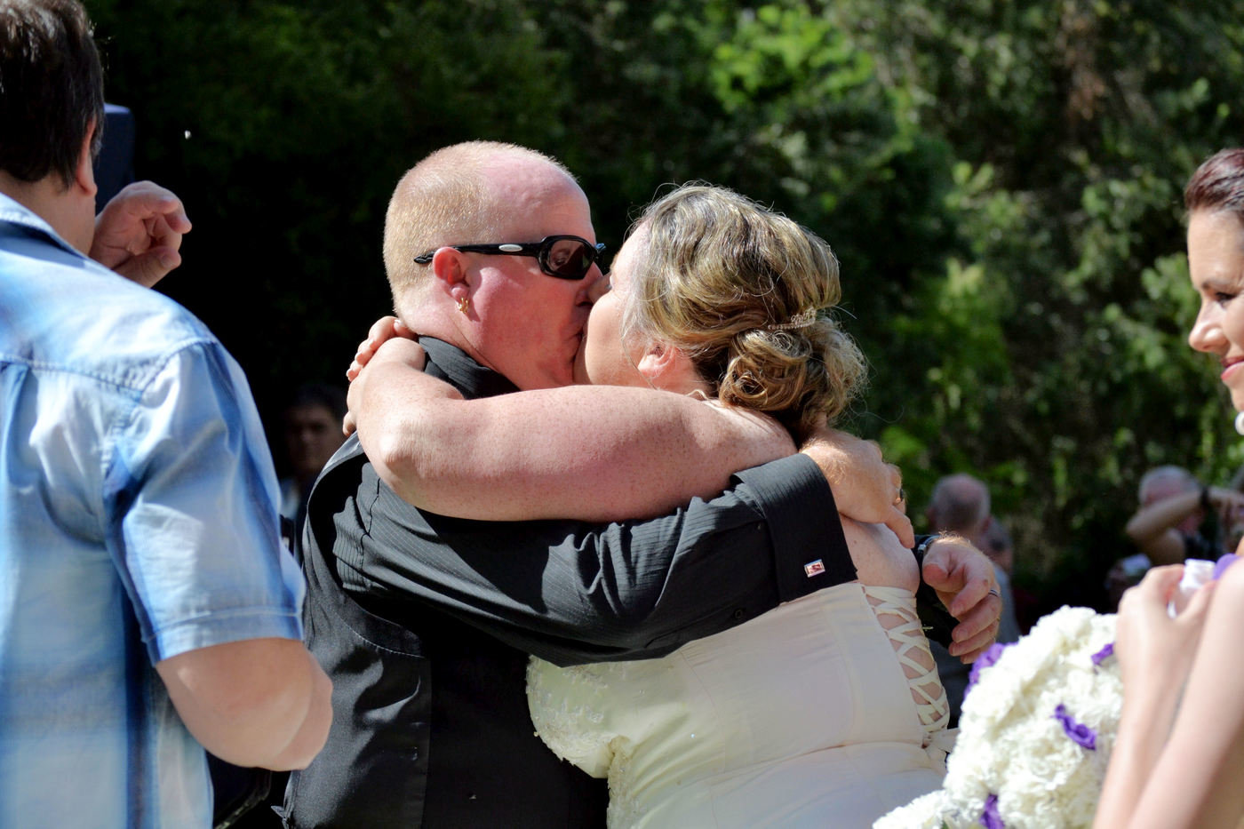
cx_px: 622
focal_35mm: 138
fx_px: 4768
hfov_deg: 14.9
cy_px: 414
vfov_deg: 9.9
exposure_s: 1/1600
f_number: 6.3
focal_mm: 92
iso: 400
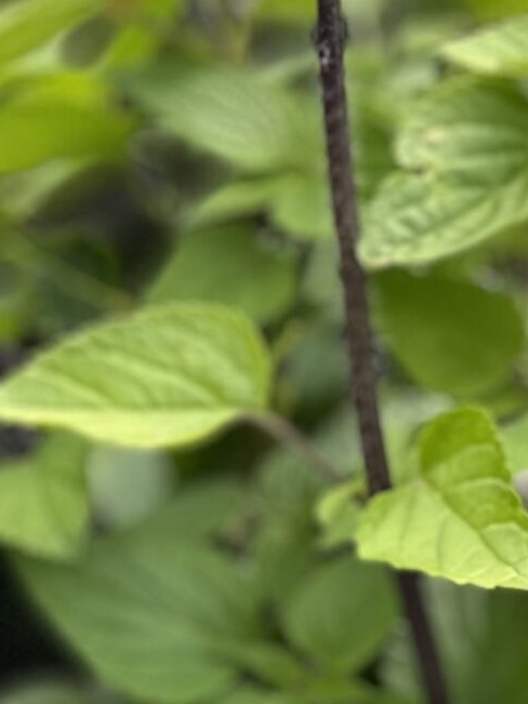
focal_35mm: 303
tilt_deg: -17.9
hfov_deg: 4.9
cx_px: 617
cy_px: -61
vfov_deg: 6.5
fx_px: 6164
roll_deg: -1.9
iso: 20
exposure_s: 1/123
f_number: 2.8
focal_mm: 9
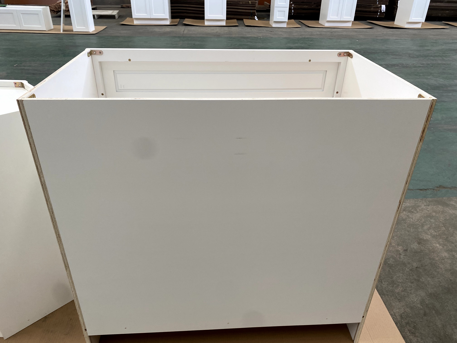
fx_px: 343
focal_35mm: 26
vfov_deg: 53.1
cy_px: 172
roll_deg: -1.6
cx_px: 228
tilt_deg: -31.4
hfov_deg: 67.3
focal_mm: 4.25
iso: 80
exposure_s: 1/122
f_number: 1.8
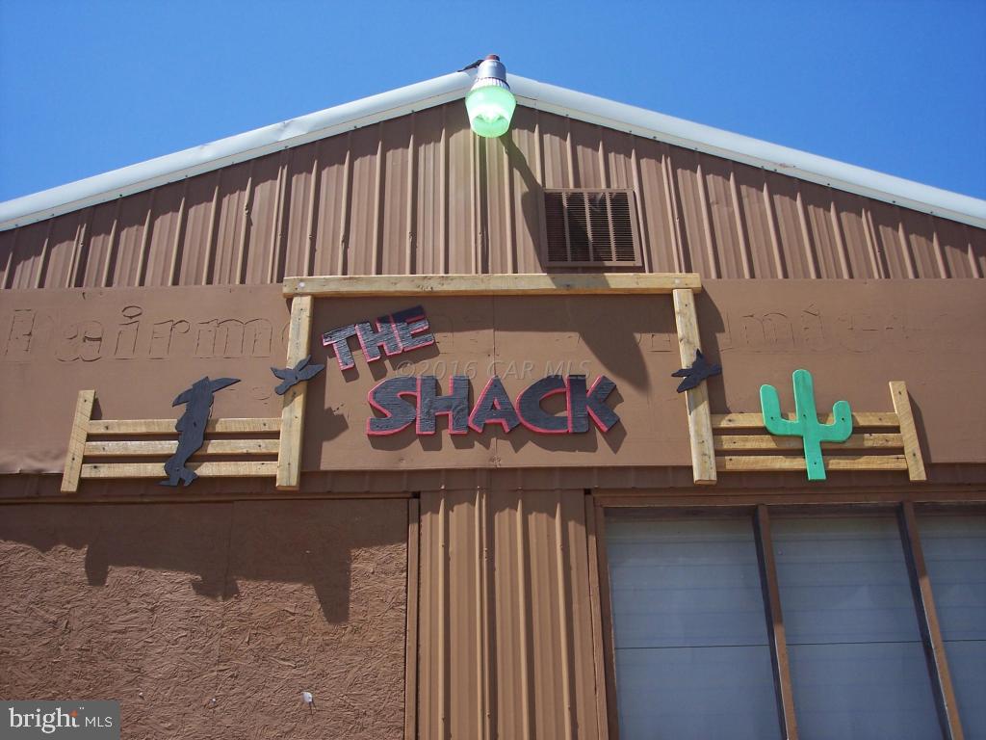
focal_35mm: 39
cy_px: 370
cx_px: 493
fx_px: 1111
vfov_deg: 36.8
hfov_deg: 47.9
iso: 100
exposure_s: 1/500
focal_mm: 8
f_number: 4
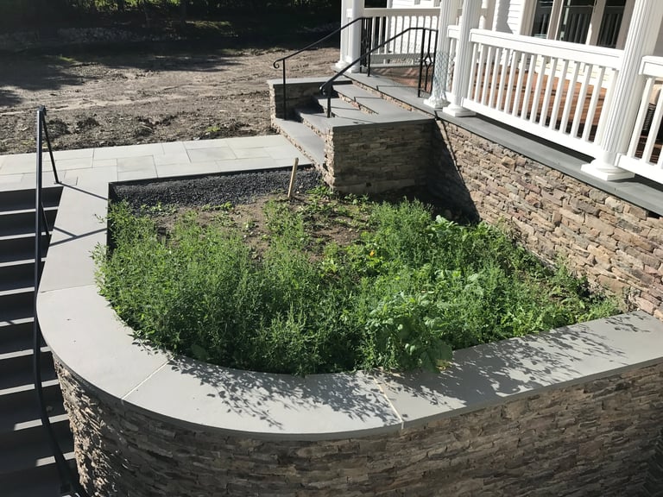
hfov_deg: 63.4
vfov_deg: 49.7
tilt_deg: -25.0
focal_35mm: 28
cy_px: 248
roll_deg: -1.6
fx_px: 536
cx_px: 332
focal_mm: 3.99
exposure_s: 1/2128
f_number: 1.8
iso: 20
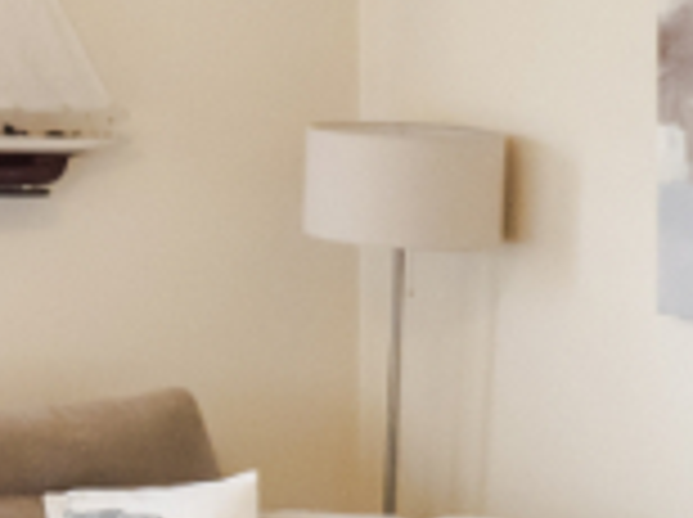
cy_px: 68
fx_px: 1819
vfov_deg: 16.0
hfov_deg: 15.0
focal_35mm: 91
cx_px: -886
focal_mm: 7
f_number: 4
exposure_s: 1/160
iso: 400
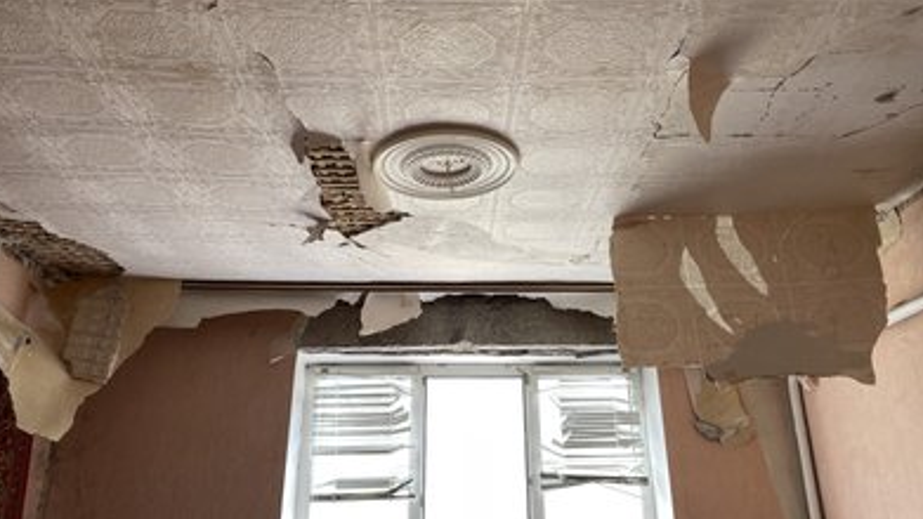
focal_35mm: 29
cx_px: 456
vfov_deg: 40.2
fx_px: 710
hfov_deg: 66.1
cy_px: 238
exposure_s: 1/121
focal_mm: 4.2
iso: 64
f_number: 1.6
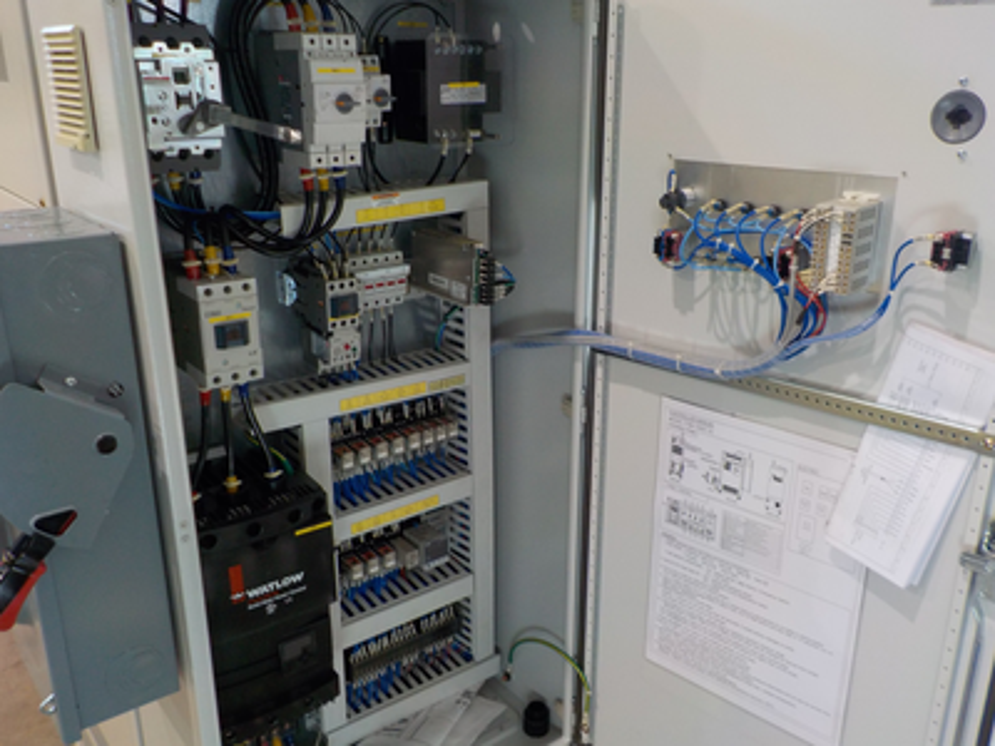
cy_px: 373
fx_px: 862
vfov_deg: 46.8
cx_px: 498
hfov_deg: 60.0
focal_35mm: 30
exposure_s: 1/30
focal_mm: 4.1
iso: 200
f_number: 3.3
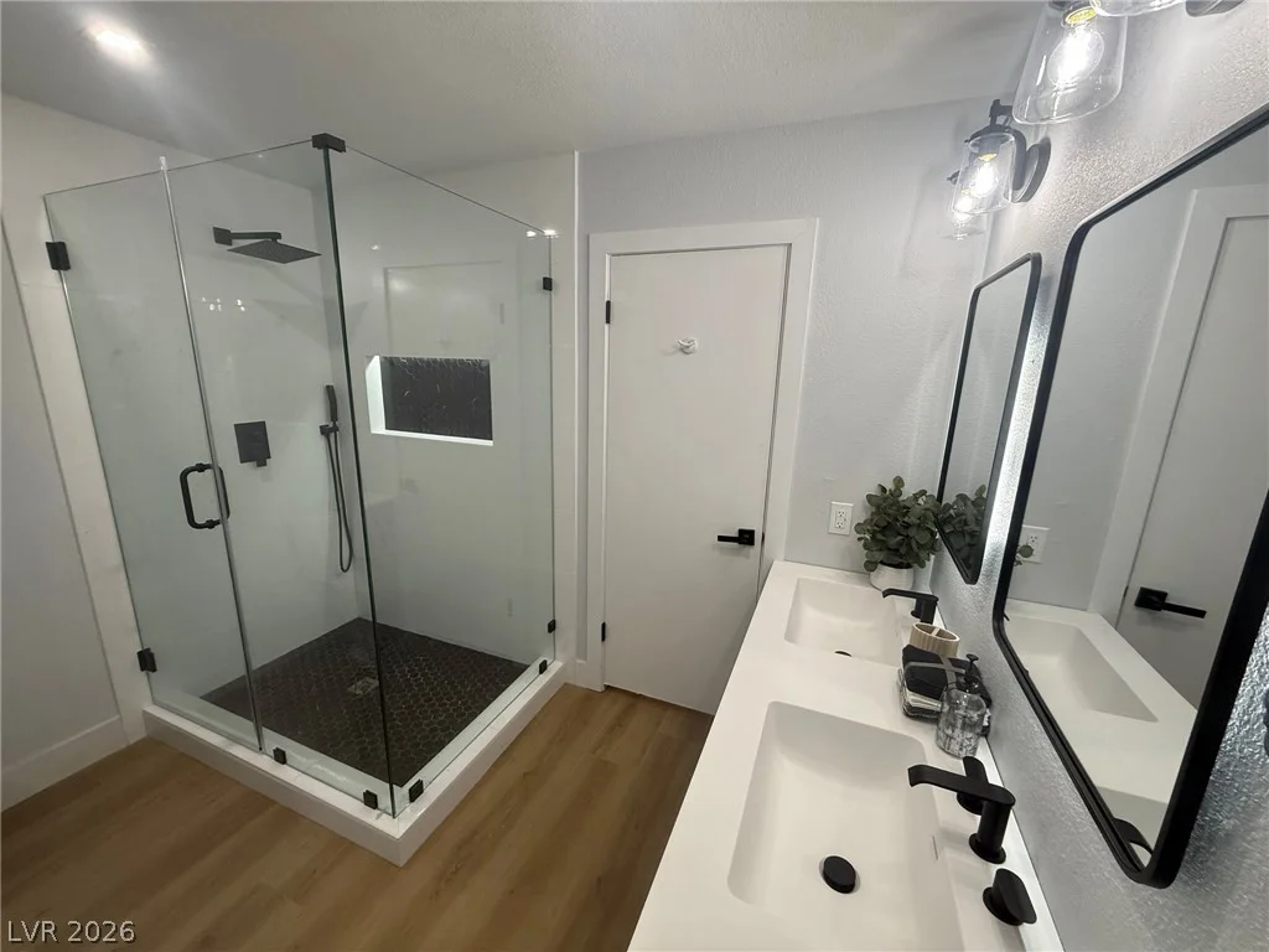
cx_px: 634
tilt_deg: -12.6
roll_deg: -0.8
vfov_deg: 85.7
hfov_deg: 102.1
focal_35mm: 14
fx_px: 513
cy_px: 476
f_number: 2.2
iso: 100
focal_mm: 2.22
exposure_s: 1/120
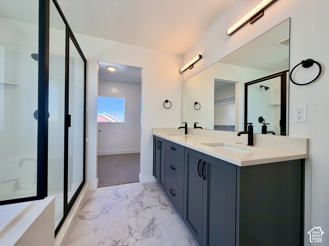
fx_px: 133
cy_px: 123
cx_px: 164
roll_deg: -0.7
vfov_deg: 85.7
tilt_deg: -0.2
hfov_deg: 102.1
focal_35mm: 14
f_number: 2.2
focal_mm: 2.22
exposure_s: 1/120
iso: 80
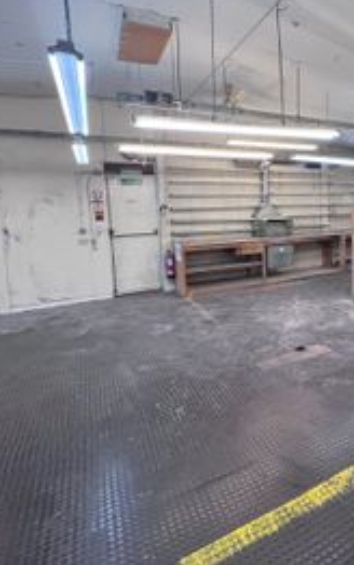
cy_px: 244
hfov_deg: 52.6
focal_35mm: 21
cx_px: 296
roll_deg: +1.2
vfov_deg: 81.8
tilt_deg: -5.6
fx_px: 324
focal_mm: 1.57
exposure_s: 1/100
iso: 125
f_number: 1.8
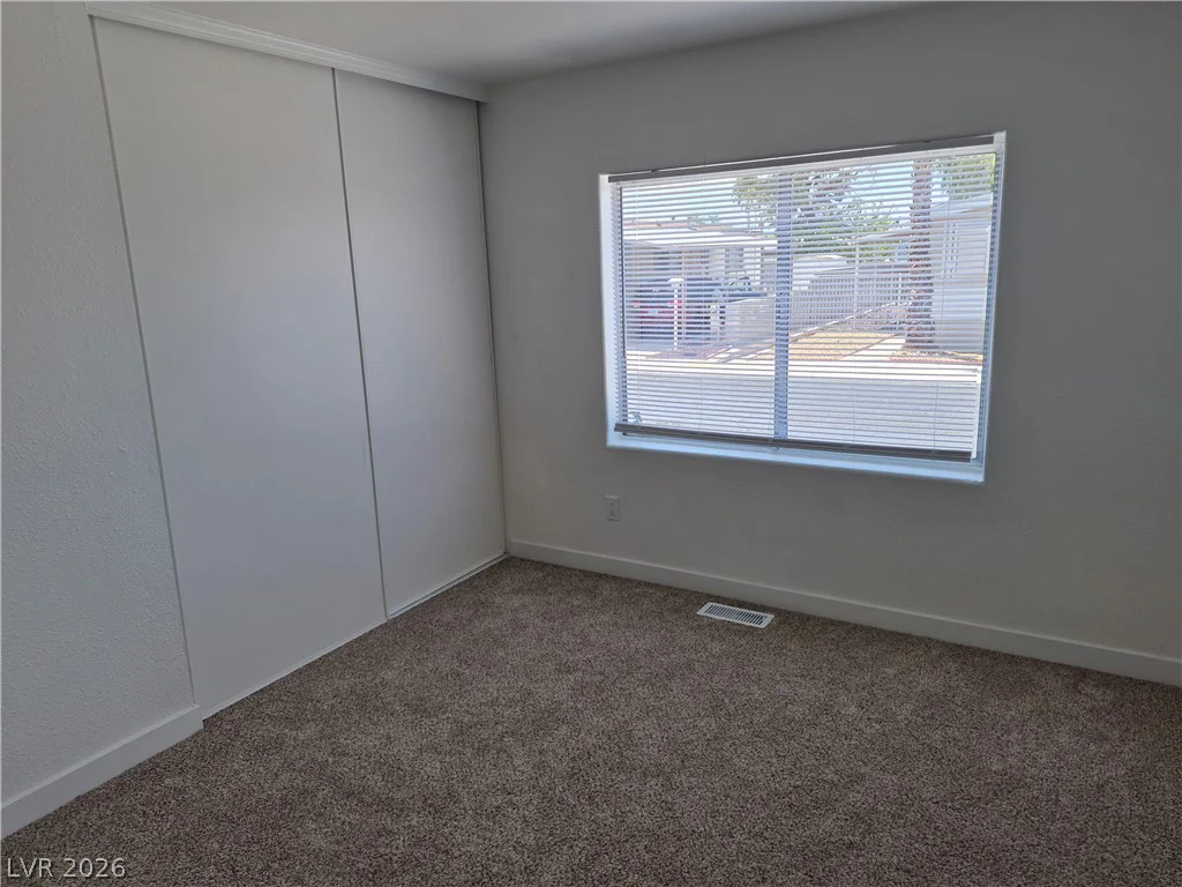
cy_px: 444
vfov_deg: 58.9
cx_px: 591
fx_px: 785
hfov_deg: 73.9
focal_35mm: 23
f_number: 1.8
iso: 80
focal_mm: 5.4
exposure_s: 1/1332
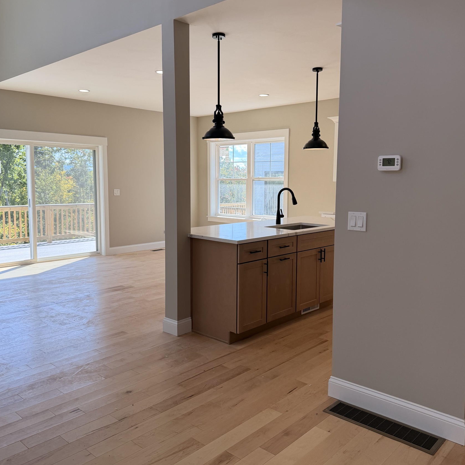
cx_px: 235
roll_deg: -1.3
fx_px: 441
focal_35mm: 29
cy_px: 221
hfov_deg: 55.6
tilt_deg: -6.3
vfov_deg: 55.6
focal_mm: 6.76
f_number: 1.78
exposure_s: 1/750
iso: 100
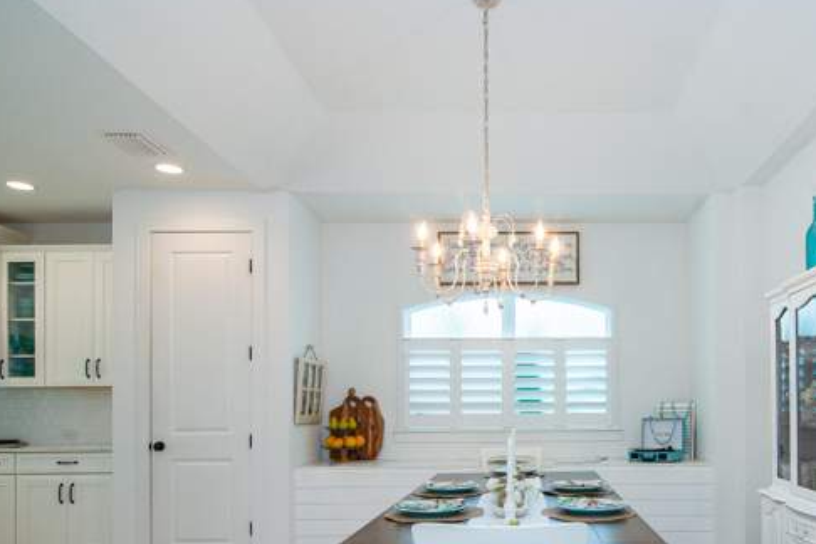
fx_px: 635
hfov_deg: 63.8
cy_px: 402
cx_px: 544
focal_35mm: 28
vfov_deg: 45.0
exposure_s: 1/30
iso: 250
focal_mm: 17
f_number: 8
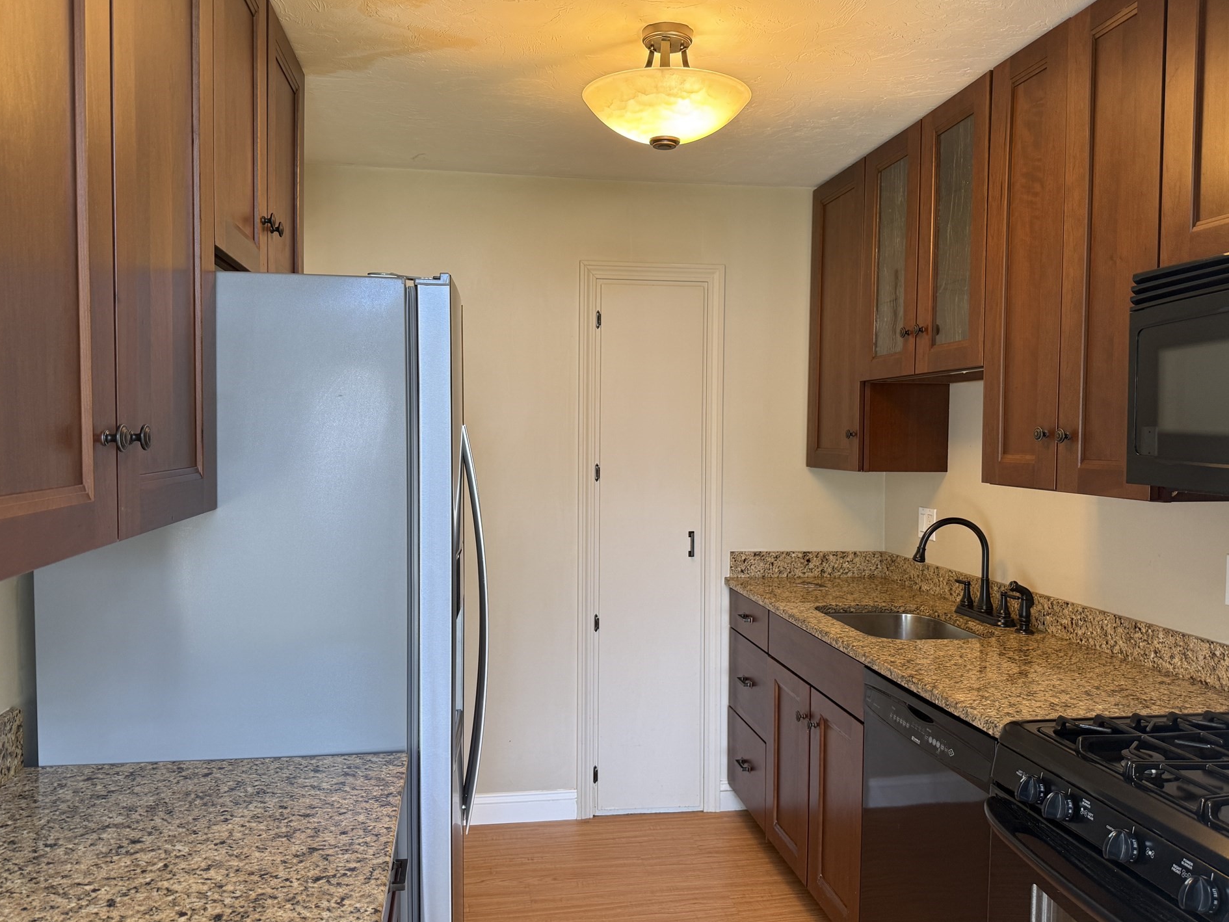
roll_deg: -0.5
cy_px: 476
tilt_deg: -2.2
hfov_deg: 67.3
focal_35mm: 26
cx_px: 607
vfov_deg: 53.1
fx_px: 923
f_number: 1.78
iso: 100
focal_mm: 6.76
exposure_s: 1/60
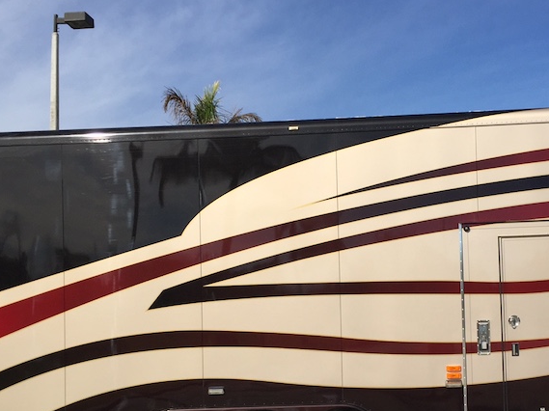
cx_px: 385
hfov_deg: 36.9
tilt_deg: +3.9
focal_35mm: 51
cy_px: 298
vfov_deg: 28.2
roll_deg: -0.8
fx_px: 808
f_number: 2.2
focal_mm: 4.15
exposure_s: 1/2825
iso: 32
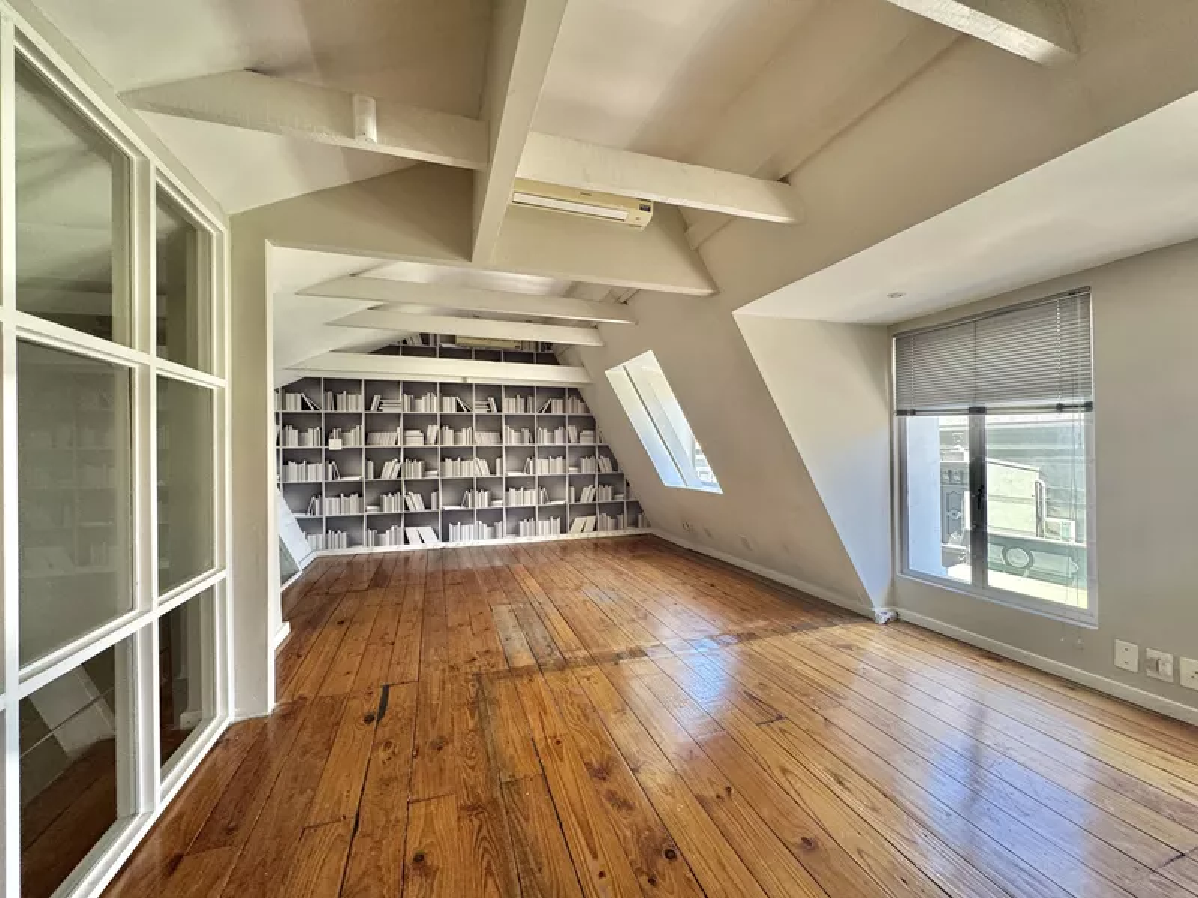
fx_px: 485
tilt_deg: -1.4
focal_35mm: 14
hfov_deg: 102.1
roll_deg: +0.4
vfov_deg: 85.7
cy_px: 449
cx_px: 599
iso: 200
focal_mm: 2.22
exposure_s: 1/99
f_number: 2.2
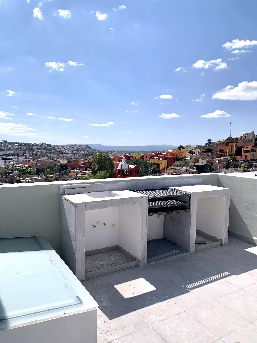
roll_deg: -1.3
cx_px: 128
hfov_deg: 53.1
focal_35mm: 26
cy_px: 172
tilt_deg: -4.9
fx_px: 257
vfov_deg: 67.3
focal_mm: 4.25
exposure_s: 1/4902
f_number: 1.8
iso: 25
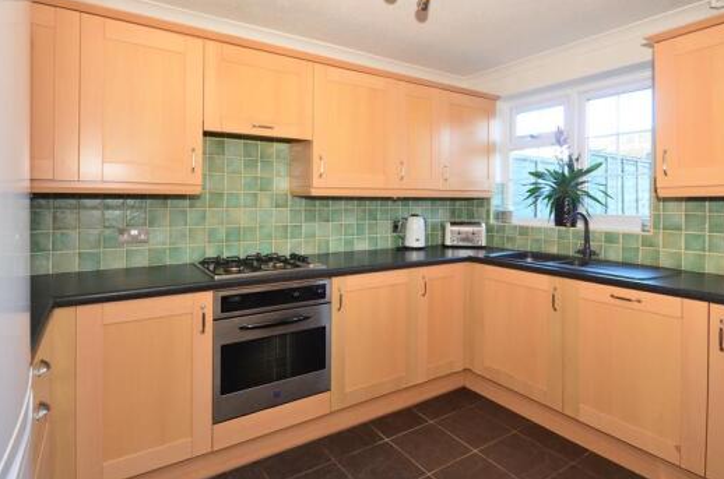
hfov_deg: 87.0
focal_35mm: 19
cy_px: 202
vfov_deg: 64.0
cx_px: 361
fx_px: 381
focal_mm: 10
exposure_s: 1/30
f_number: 6.3
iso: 640
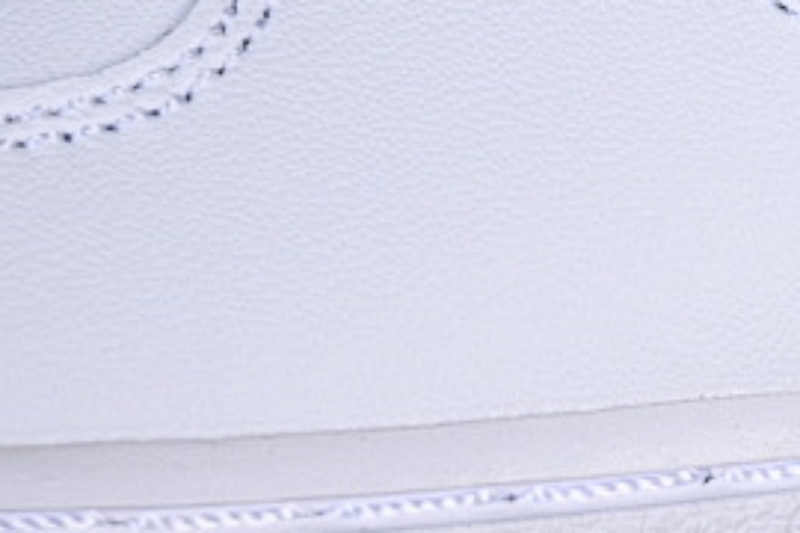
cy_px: -154
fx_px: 6666
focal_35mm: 300
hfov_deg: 6.7
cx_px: 1550
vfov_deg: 4.6
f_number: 7.1
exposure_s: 1/80
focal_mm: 50
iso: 160
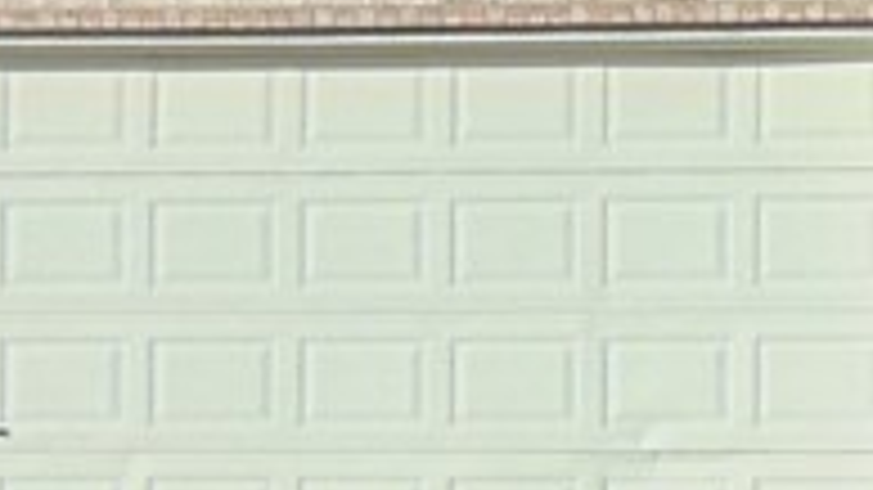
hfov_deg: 13.7
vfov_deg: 8.4
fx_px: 3332
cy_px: 333
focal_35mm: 144
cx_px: 1454
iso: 80
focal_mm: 4.5
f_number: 7.7
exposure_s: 1/200
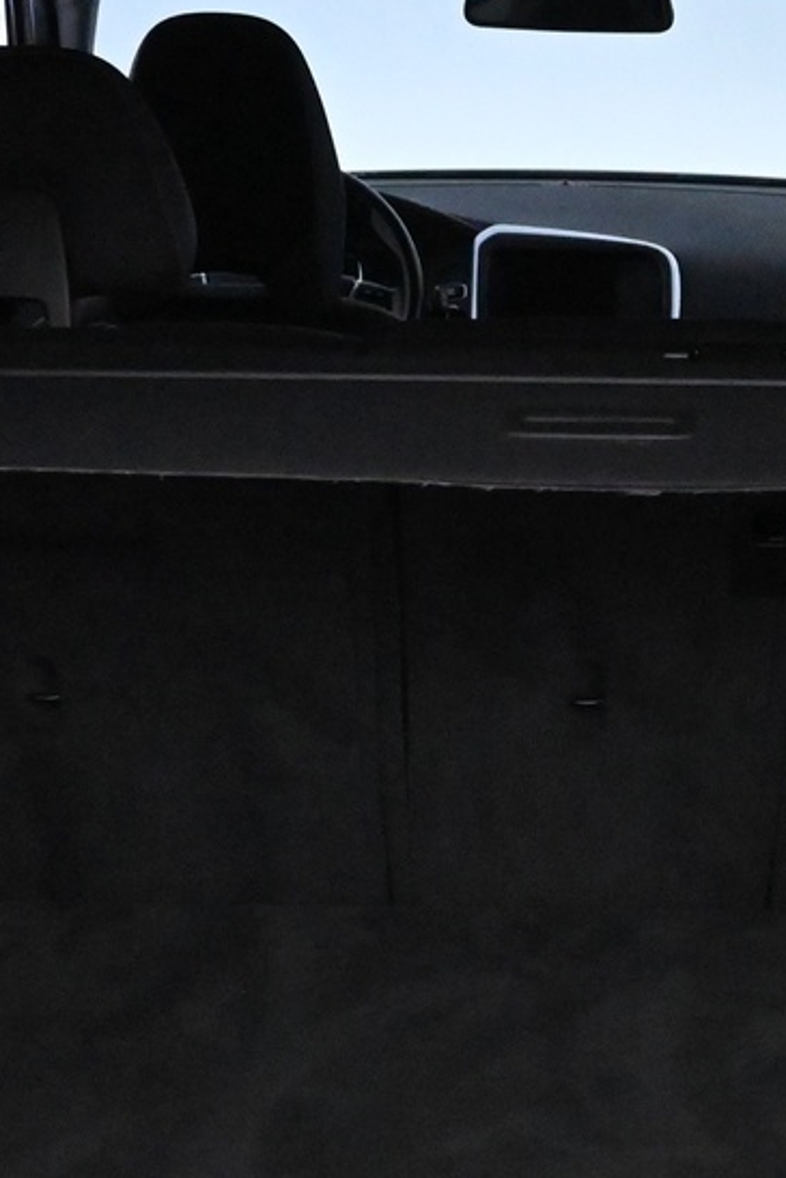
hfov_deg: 17.0
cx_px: 594
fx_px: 2618
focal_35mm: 80
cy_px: 965
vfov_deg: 24.9
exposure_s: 1/500
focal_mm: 18
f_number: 3.5
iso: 10000
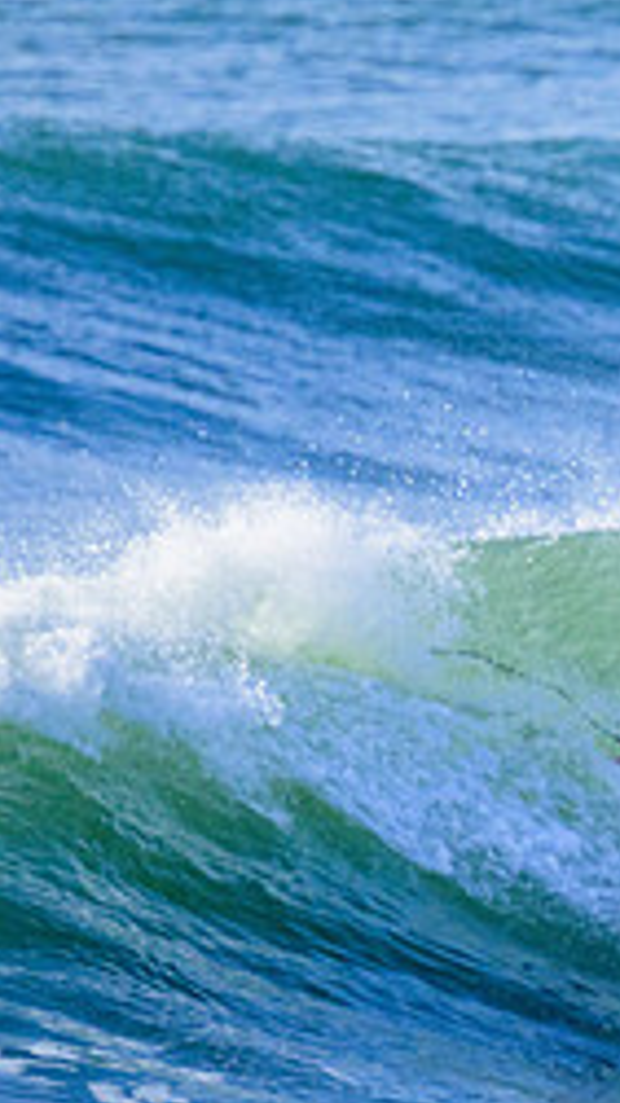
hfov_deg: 0.6
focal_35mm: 1939
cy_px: 771
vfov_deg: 1.1
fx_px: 56727
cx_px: 1095
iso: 2200
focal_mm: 800
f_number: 11
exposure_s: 1/2000
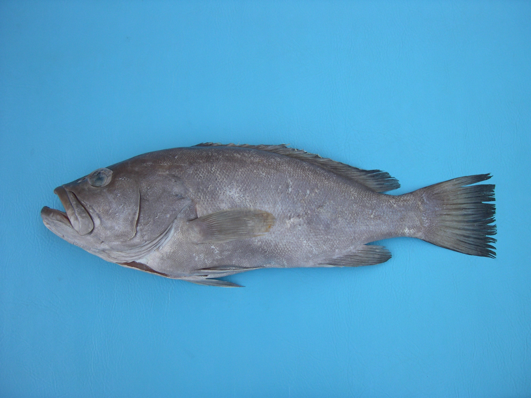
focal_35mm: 38
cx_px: 266
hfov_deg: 49.0
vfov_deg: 37.7
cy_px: 199
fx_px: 583
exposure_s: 1/177
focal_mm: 8
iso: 100
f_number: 2.8
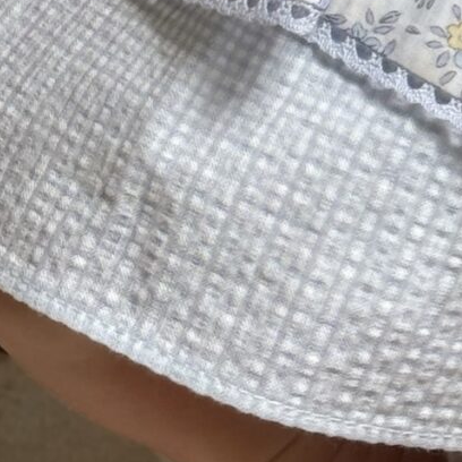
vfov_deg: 6.5
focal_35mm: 266
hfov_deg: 6.5
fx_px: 4017
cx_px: 720
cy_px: -253
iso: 80
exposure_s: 1/357
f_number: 1.78
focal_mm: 6.76
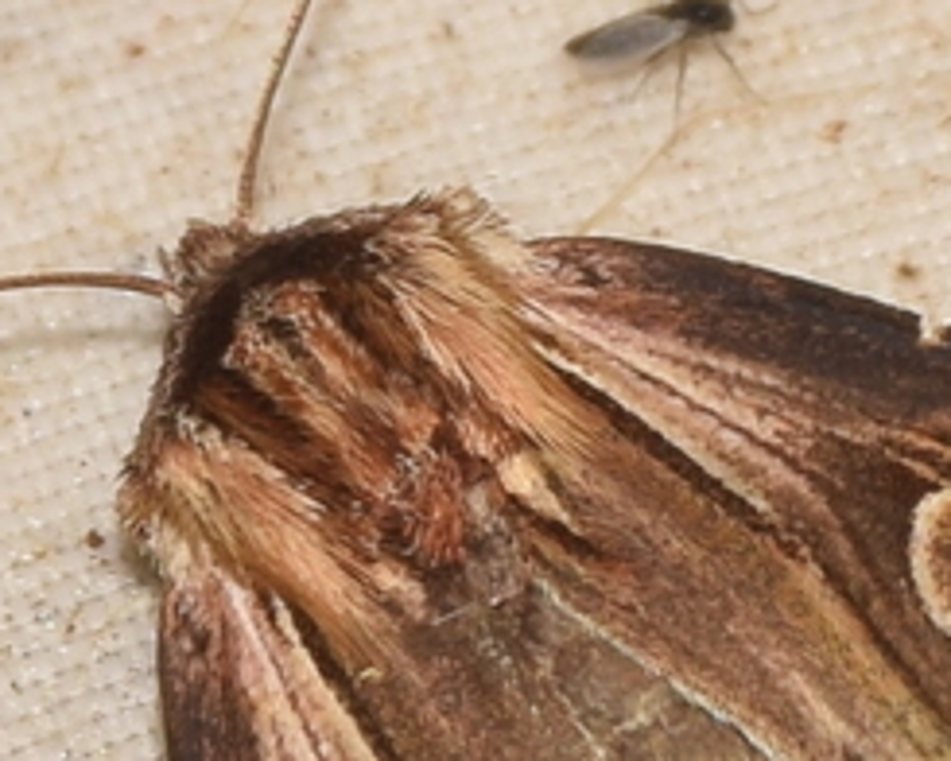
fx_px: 21701
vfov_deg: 2.0
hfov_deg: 2.5
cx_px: 520
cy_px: 777
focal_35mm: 771
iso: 100
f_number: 13
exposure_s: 1/60
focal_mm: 140
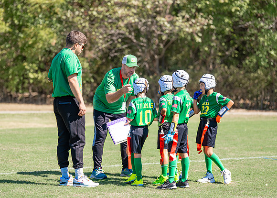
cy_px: 100
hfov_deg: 14.0
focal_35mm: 144
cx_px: 118
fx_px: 1130
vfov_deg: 10.0
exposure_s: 1/2000
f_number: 2.8
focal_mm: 128
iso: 200
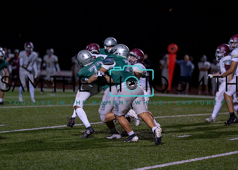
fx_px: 1315
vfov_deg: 7.4
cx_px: 116
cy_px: 84
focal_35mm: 195
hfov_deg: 10.3
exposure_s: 1/1250
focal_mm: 135
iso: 1000
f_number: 1.8
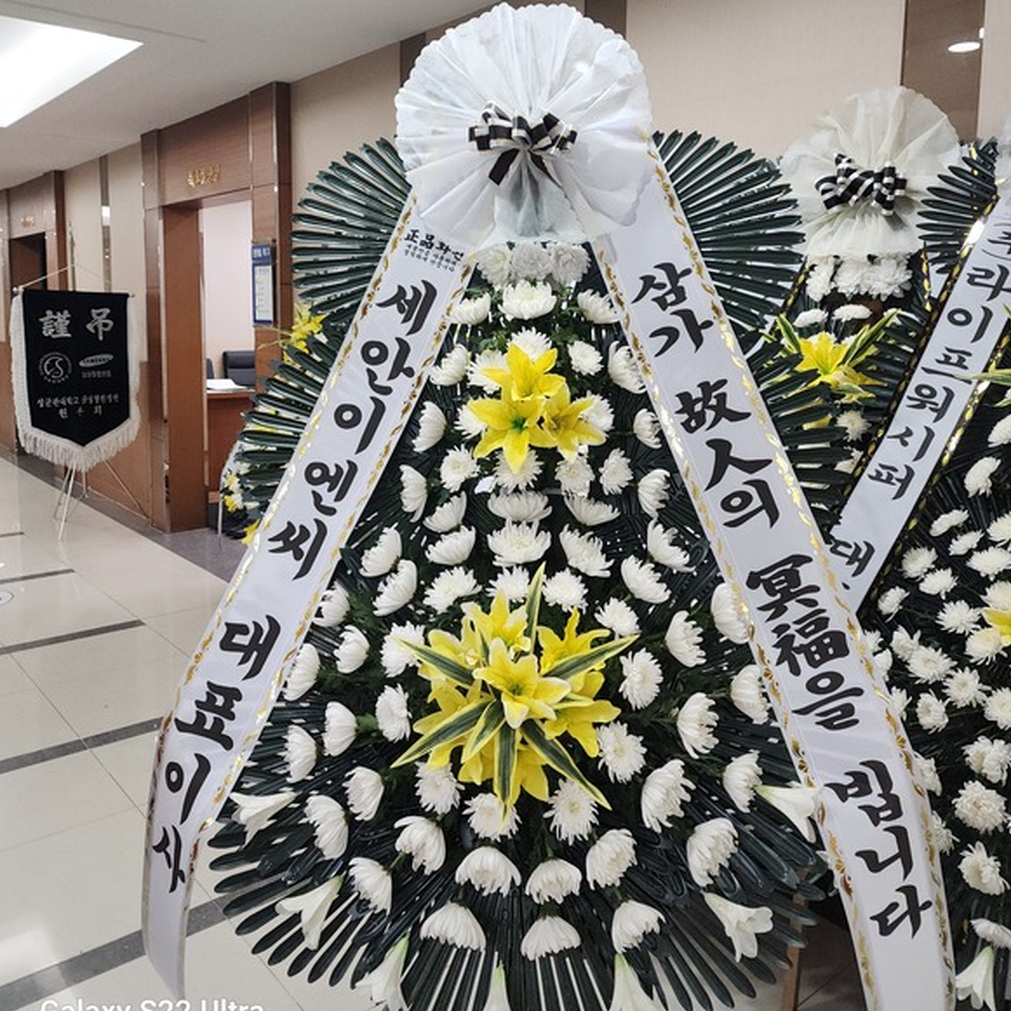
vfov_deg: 56.8
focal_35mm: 28
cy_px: 398
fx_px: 925
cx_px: 496
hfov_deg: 57.3
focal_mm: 6.4
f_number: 1.8
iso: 320
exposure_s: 1/120
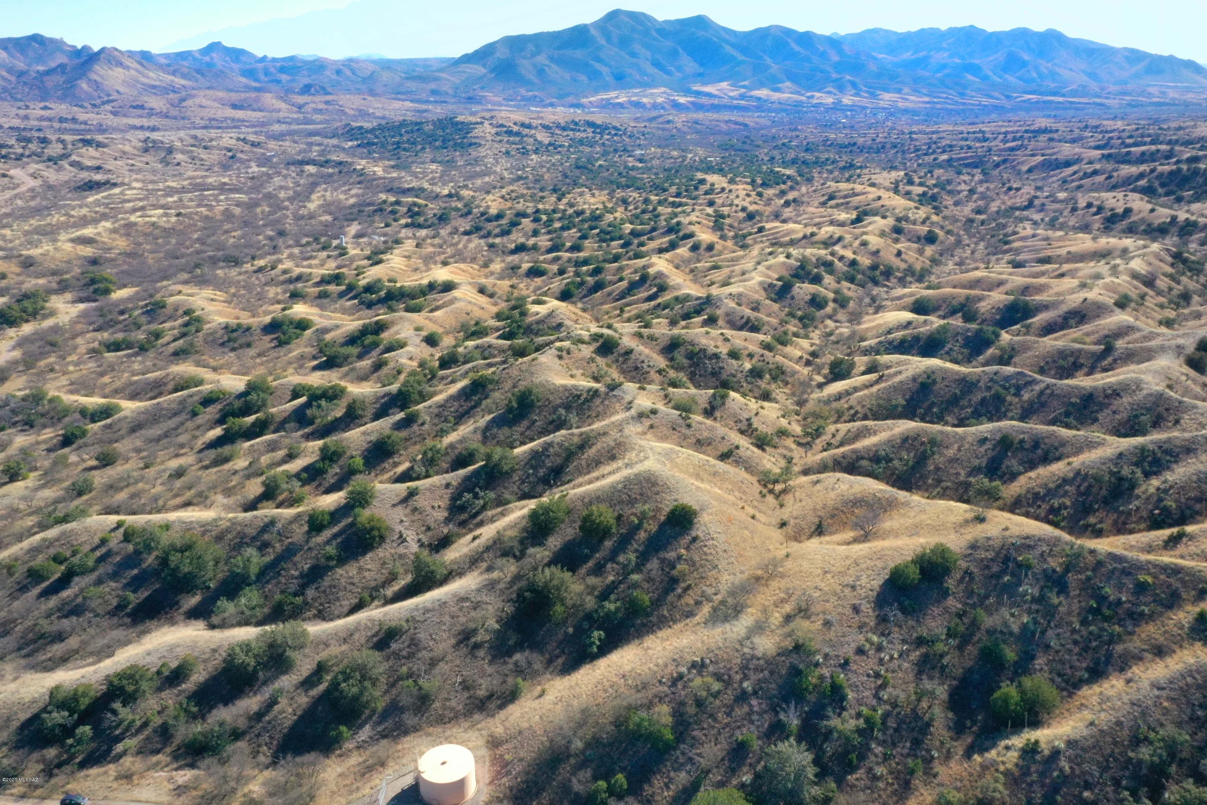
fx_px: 939
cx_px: 604
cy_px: 402
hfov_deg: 65.5
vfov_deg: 46.4
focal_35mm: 28
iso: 800
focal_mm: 10.26
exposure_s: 1/400
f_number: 11
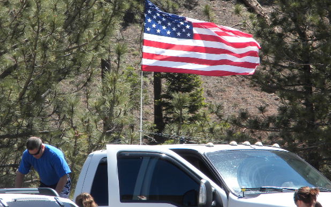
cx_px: 180
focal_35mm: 343
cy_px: 79
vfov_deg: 3.8
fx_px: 3094
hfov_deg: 6.1
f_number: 5.3
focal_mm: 46.2
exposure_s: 1/170
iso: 64
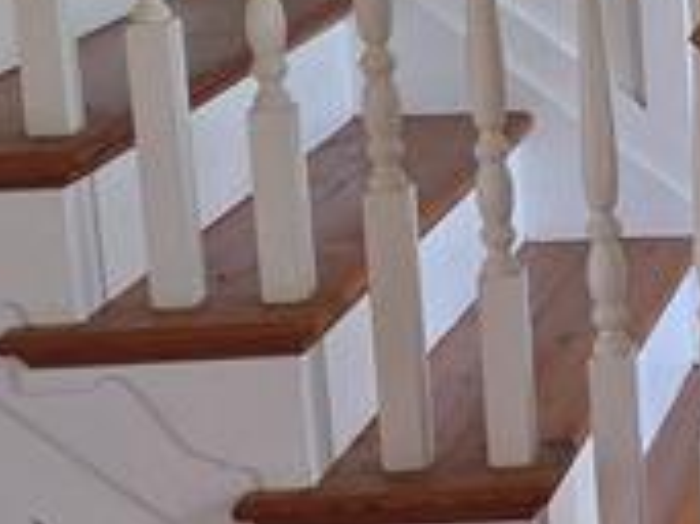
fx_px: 2789
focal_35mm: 138
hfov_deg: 13.2
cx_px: 1175
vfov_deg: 10.6
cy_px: -61
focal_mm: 6.5
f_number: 1.4
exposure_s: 1/60
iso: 32
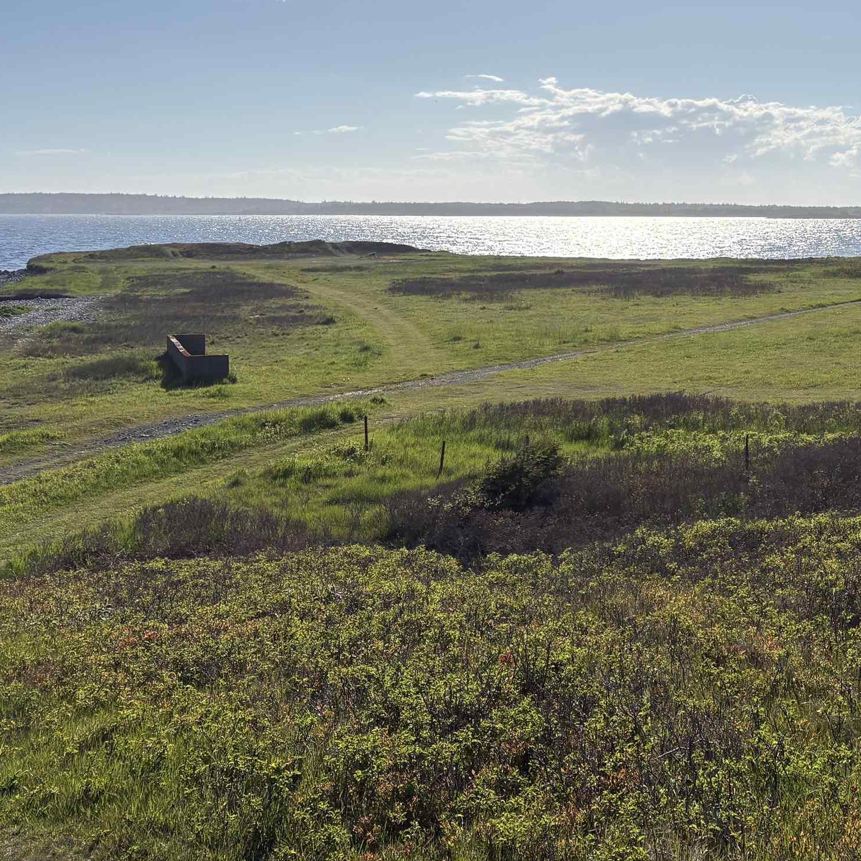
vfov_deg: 35.1
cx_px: 775
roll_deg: +0.3
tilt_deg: -4.4
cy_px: 316
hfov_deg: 33.5
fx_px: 1351
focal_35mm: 48
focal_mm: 5.96
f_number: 1.6
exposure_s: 1/10101
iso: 50
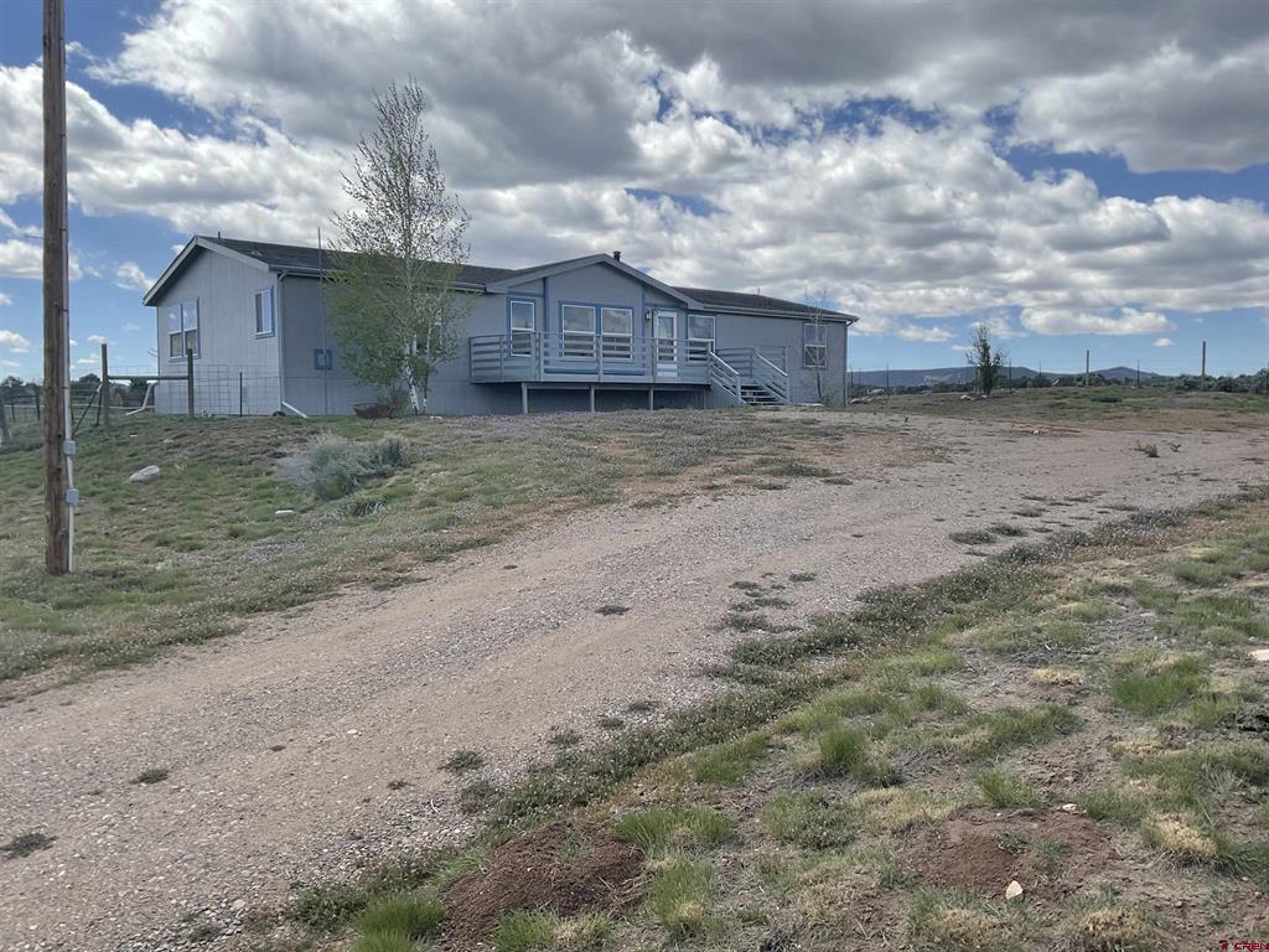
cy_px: 476
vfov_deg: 48.2
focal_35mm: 29
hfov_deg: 61.7
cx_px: 634
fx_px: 1063
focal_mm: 3
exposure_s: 1/1912
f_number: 1.8
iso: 16
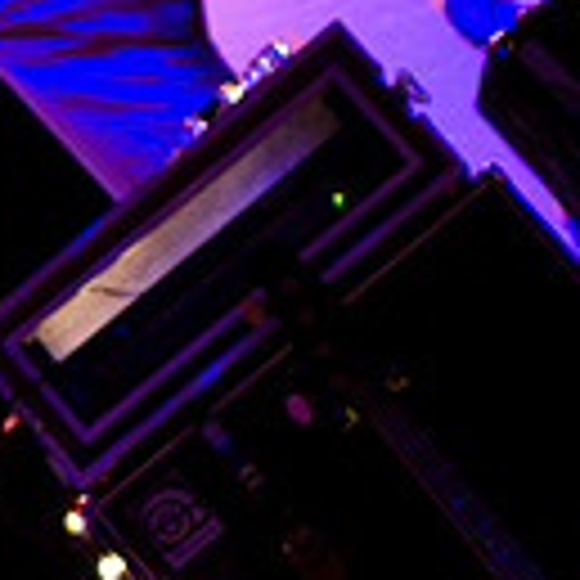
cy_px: 789
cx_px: -634
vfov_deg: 9.9
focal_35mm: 172
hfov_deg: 9.4
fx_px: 3261
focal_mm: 30
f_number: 2
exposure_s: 1/320
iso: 1000
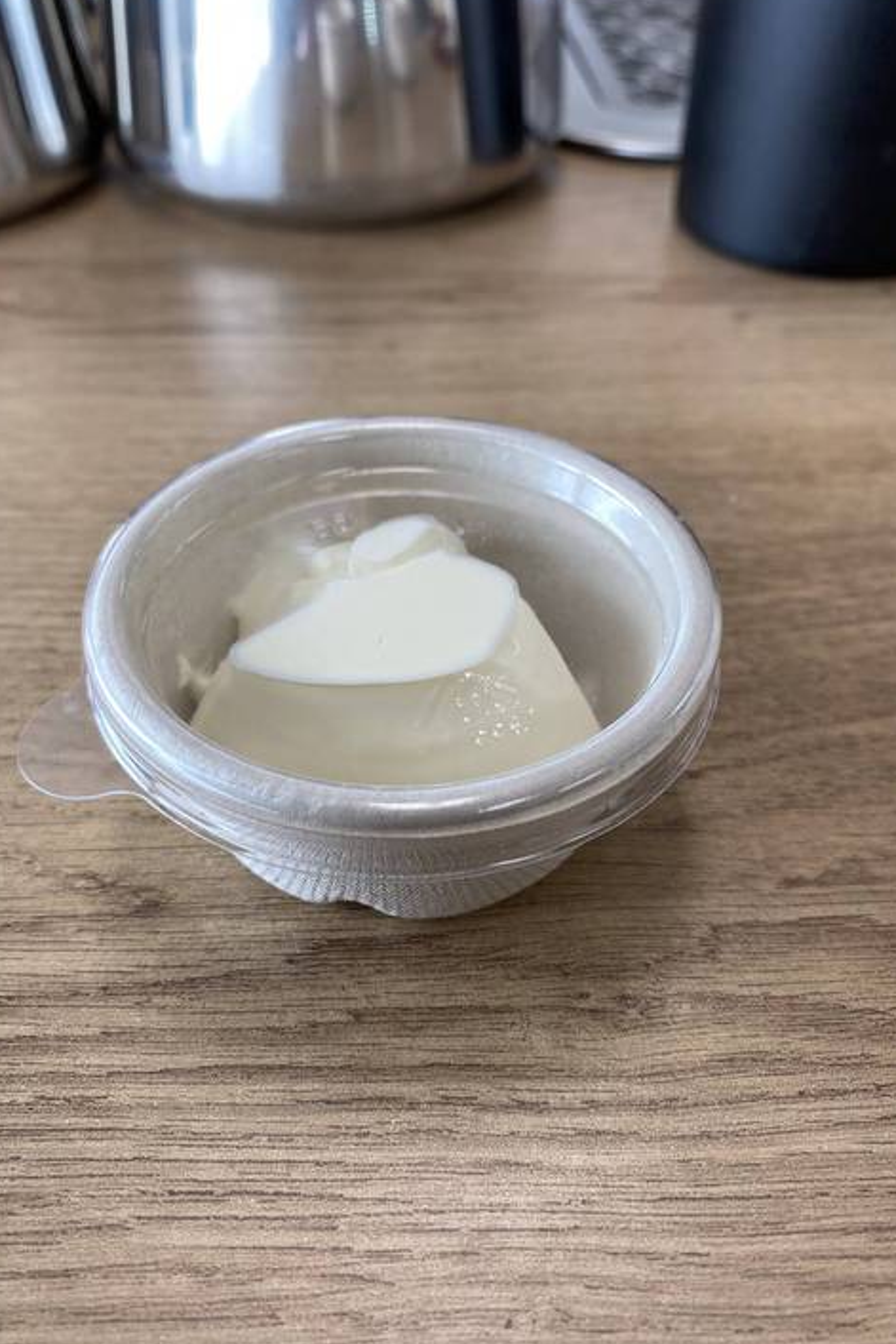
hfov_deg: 47.9
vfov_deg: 67.4
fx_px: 1007
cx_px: 409
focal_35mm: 27
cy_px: 671
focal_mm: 4.25
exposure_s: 1/100
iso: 40
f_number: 1.8
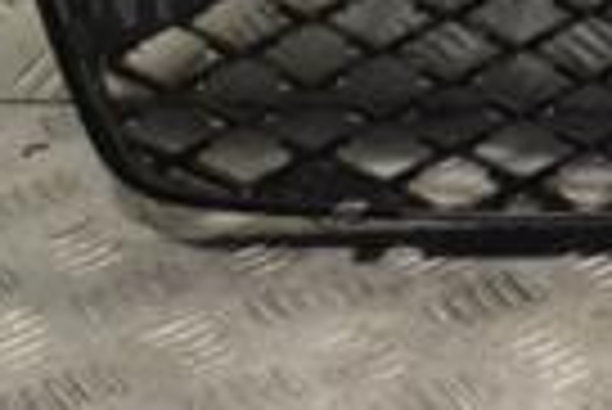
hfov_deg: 11.0
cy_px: -342
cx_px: 1184
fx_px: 2927
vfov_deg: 7.7
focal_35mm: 172
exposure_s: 1/250
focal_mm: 26
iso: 3200
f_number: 8
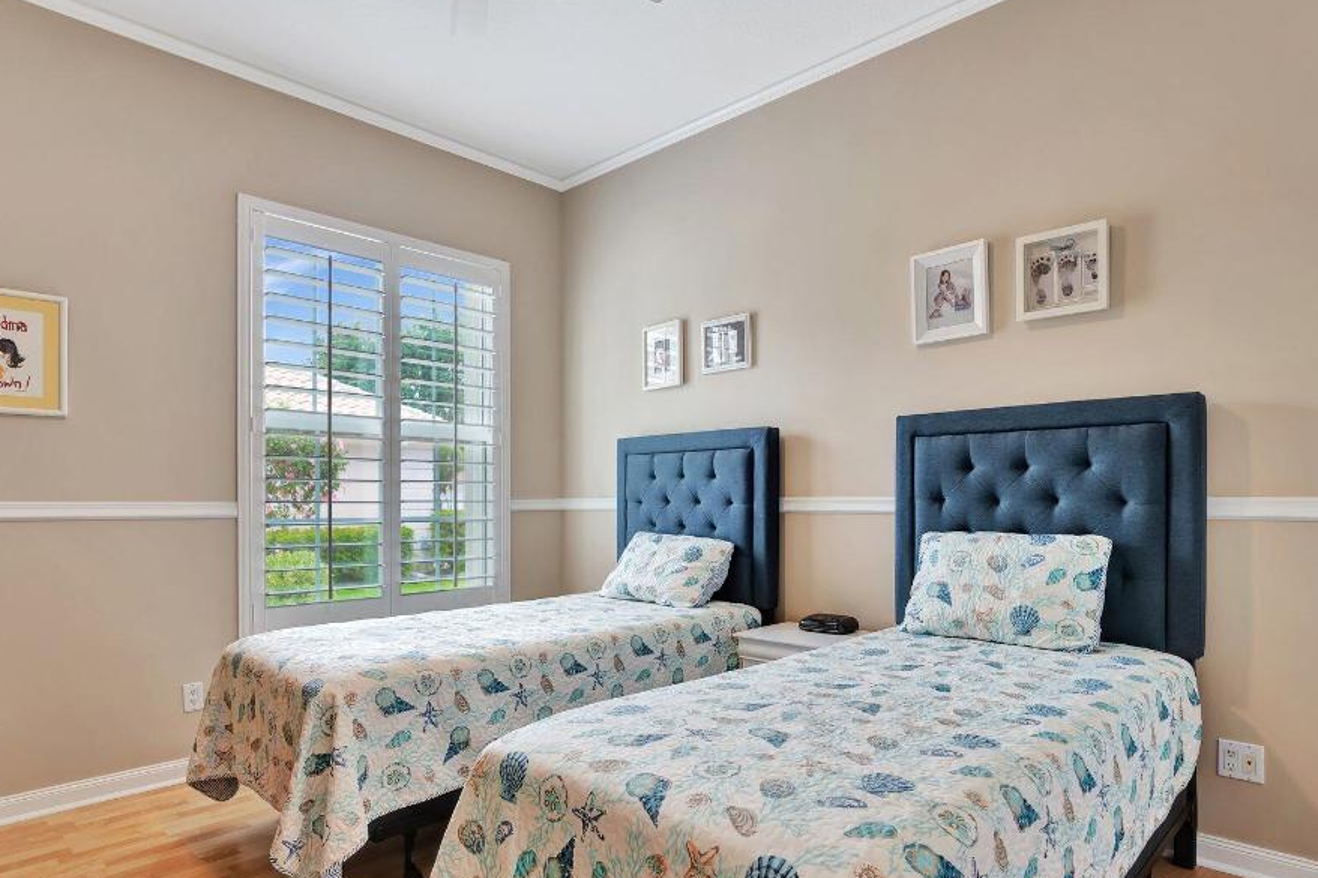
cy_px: 489
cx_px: 700
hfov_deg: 81.1
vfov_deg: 59.3
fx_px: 769
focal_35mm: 21
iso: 100
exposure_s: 1/5
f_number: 5.6
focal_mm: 16
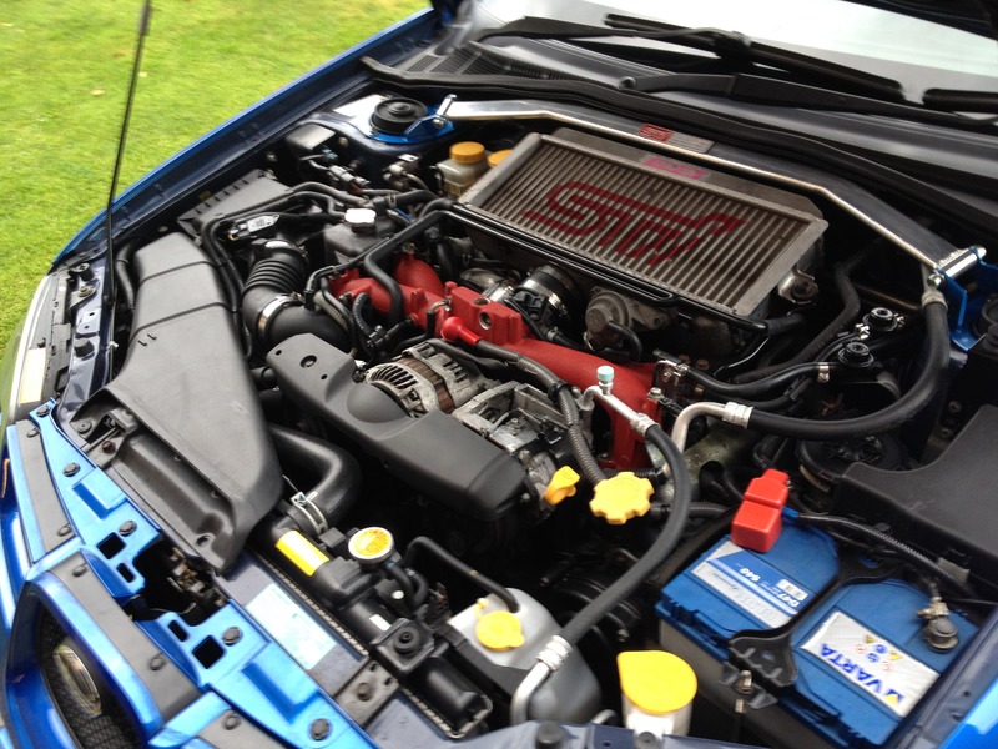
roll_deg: +3.4
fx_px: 1009
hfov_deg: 52.6
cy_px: 374
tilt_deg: -30.9
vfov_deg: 40.7
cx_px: 499
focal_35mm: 35
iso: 50
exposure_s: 1/30
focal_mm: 4.28
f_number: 2.4
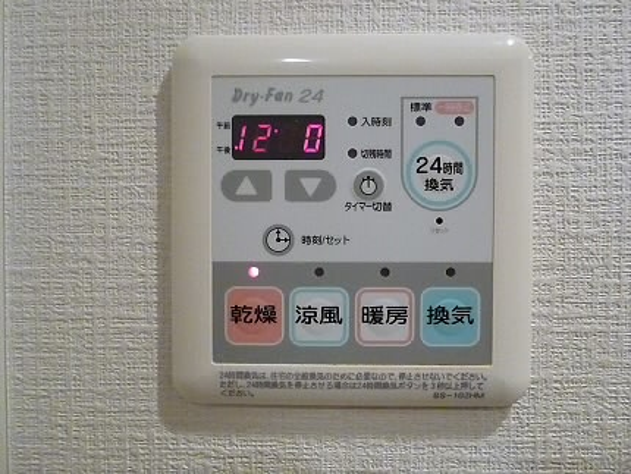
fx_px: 456
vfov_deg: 54.9
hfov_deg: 69.4
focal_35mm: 25
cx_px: 316
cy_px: 237
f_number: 3.1
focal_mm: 4.5
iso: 1600
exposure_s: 1/125
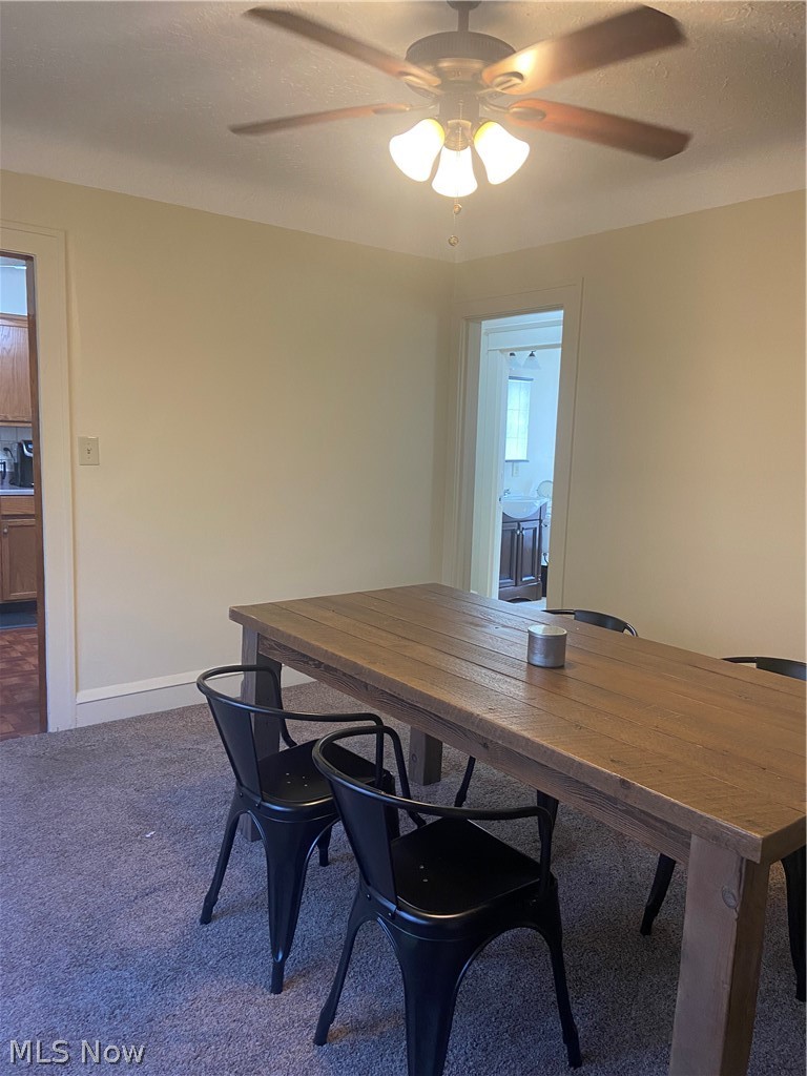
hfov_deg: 53.1
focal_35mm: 26
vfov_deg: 67.3
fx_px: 808
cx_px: 404
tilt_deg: -7.1
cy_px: 538
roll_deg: -1.8
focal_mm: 4.25
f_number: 1.8
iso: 160
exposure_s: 1/60
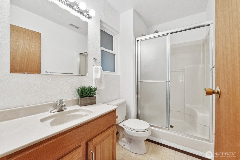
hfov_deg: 100.4
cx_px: 120
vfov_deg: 77.3
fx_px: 100
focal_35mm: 15
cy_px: 80
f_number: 9
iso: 1600
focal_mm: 10
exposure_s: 1/30
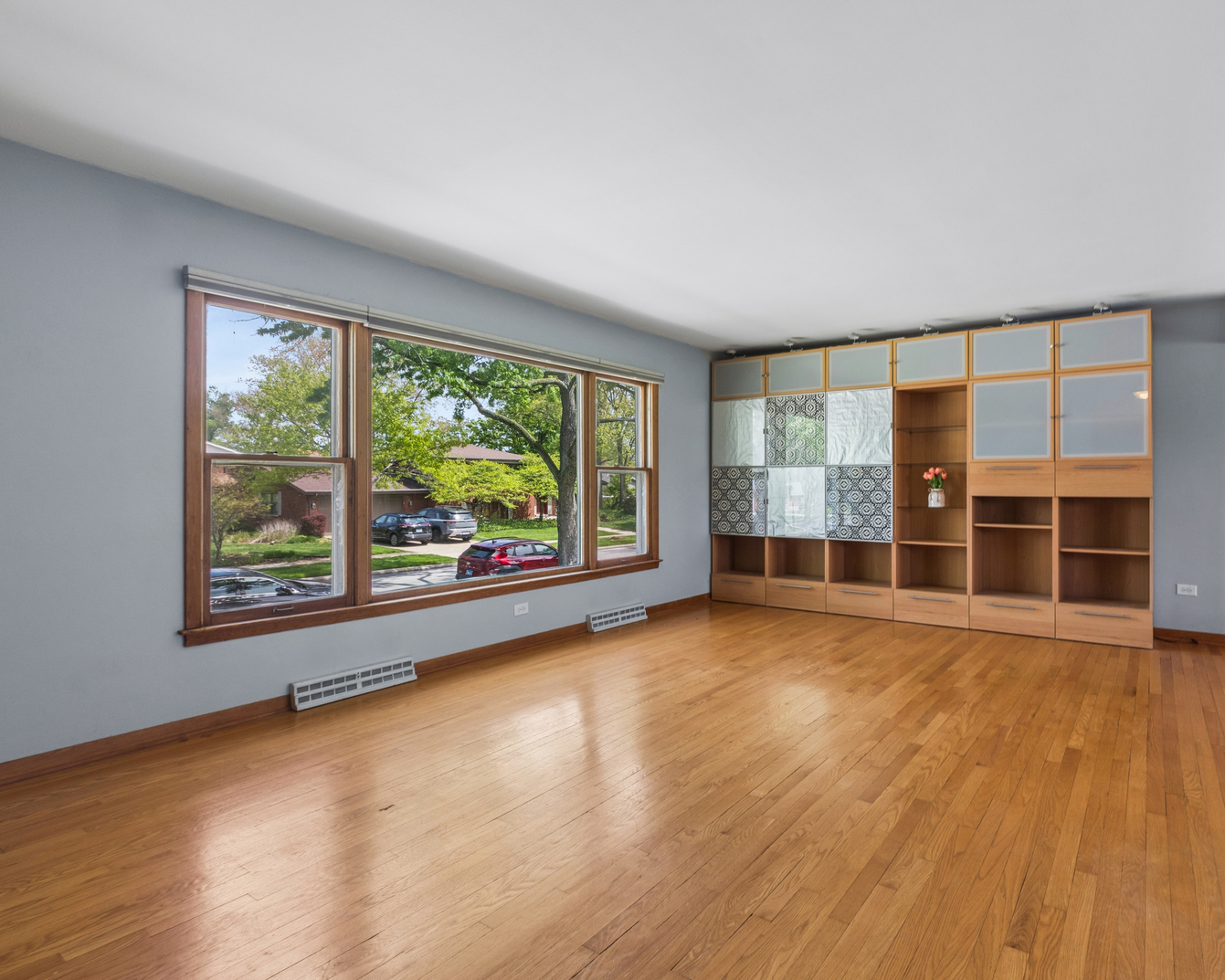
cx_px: 733
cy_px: 491
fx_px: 616
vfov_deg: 77.0
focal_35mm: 17
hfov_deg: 88.5
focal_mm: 10
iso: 250
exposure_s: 1/50
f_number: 9
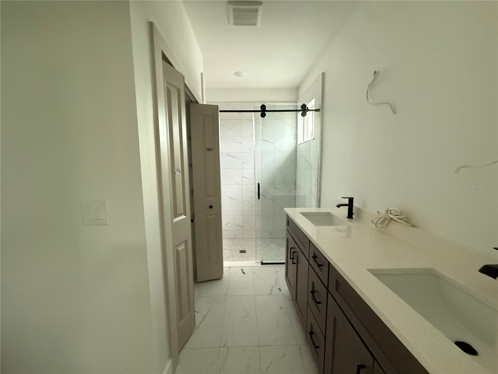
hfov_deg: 102.1
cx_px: 249
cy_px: 187
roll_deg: +0.6
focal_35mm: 14
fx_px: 201
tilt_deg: -5.2
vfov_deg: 85.7
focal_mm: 2.22
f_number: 2.2
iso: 800
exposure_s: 1/60
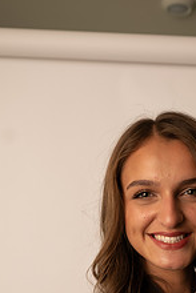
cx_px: 159
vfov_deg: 37.1
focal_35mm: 49
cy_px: 276
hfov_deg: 27.0
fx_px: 400
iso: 100
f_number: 3.2
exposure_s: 1/160
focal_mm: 24
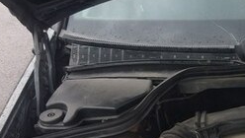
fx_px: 546
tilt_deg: -36.5
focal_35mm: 84
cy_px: 238
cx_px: 295
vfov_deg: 13.2
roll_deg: -0.8
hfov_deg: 23.1
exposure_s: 1/215
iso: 32
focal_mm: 4.15
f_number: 2.2
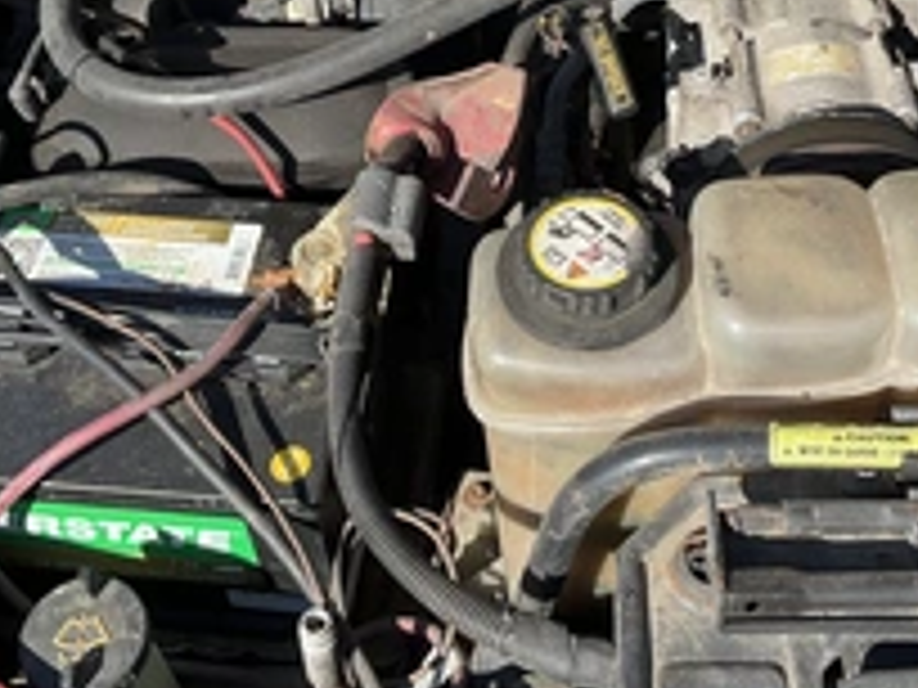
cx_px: 518
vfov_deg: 25.1
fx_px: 1512
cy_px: 99
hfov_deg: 33.7
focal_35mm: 57
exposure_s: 1/898
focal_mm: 3
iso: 25
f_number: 1.8
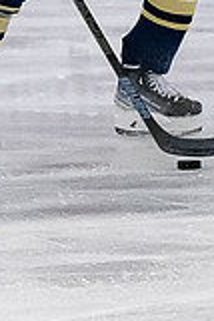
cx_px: 33
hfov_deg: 1.2
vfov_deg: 1.8
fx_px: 9920
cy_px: -102
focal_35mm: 1115
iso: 2000
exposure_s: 1/800
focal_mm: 110
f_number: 3.5
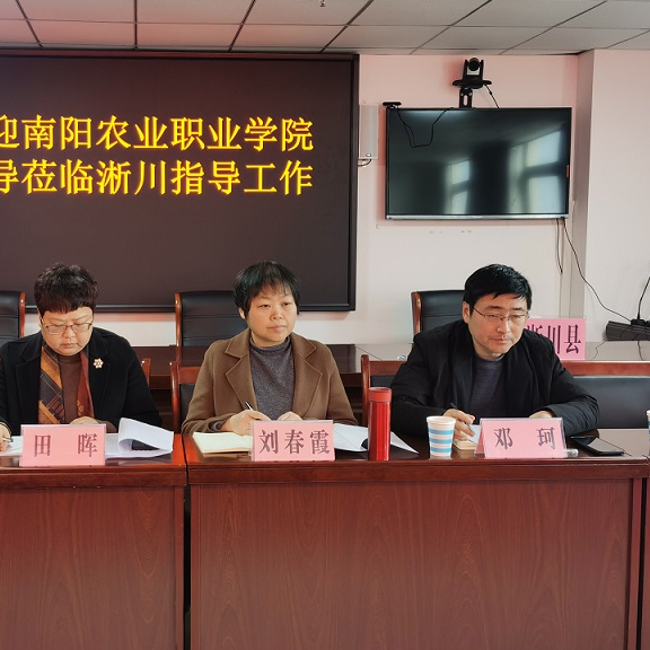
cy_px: 293
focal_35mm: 43
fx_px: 914
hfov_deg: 38.6
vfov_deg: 39.1
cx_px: 202
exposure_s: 1/100
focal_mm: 5.56
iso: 125
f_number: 1.6
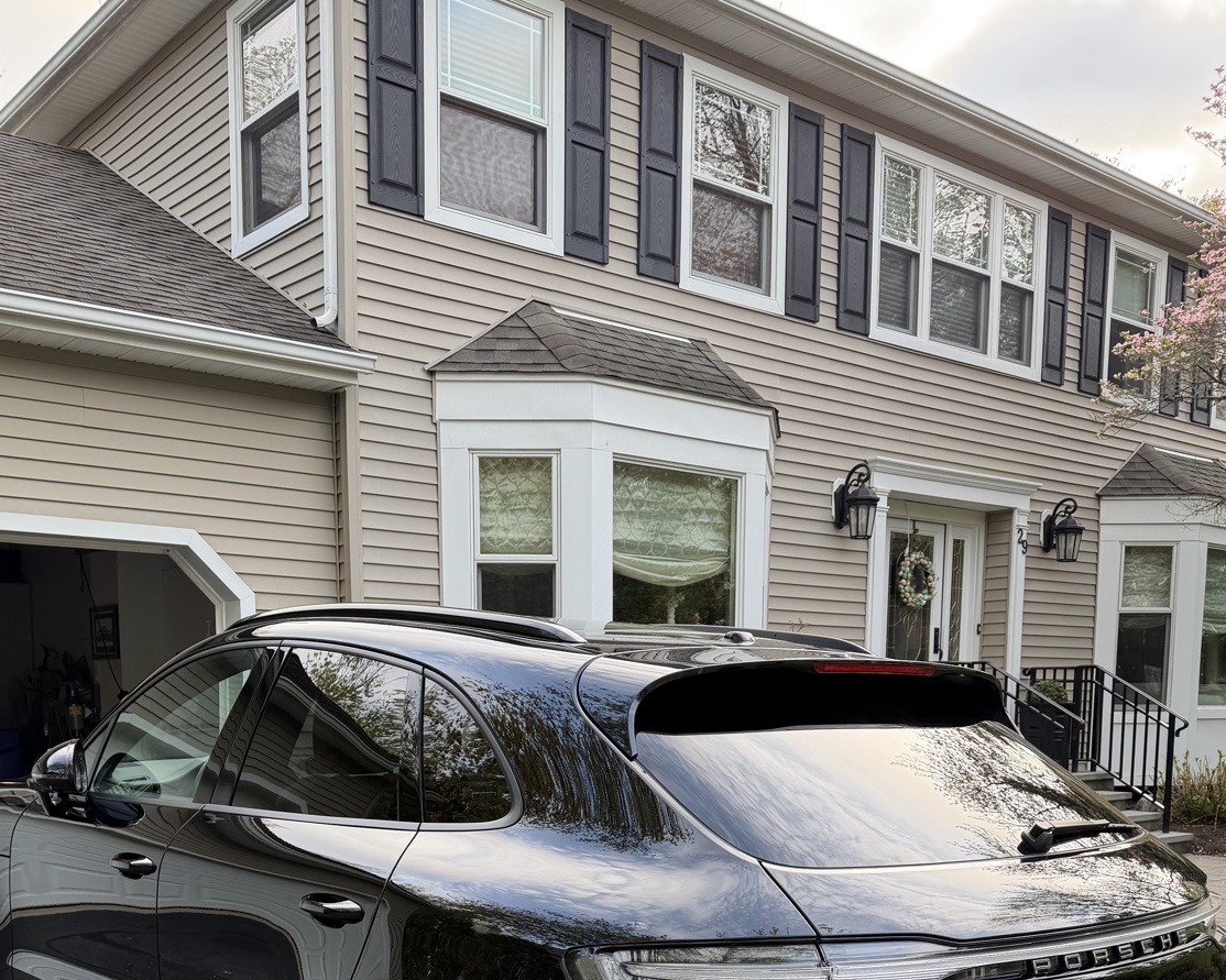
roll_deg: -0.1
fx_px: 1342
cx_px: 592
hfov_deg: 49.1
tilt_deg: -7.7
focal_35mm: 37
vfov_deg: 37.8
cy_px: 859
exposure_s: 1/250
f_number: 1.78
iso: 64
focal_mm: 6.76
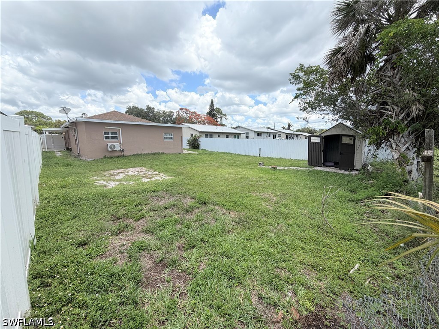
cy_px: 164
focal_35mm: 14
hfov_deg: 102.1
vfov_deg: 85.7
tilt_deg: -9.0
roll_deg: +1.0
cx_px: 220
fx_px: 178
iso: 25
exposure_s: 1/770
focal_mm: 2.22
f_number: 2.2
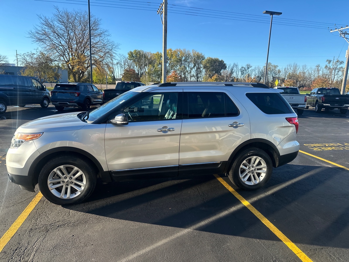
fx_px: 242
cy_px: 131
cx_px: 174
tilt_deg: -8.9
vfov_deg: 56.8
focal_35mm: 24
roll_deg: -0.6
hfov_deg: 71.6
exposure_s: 1/1721
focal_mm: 6.86
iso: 80
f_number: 1.78
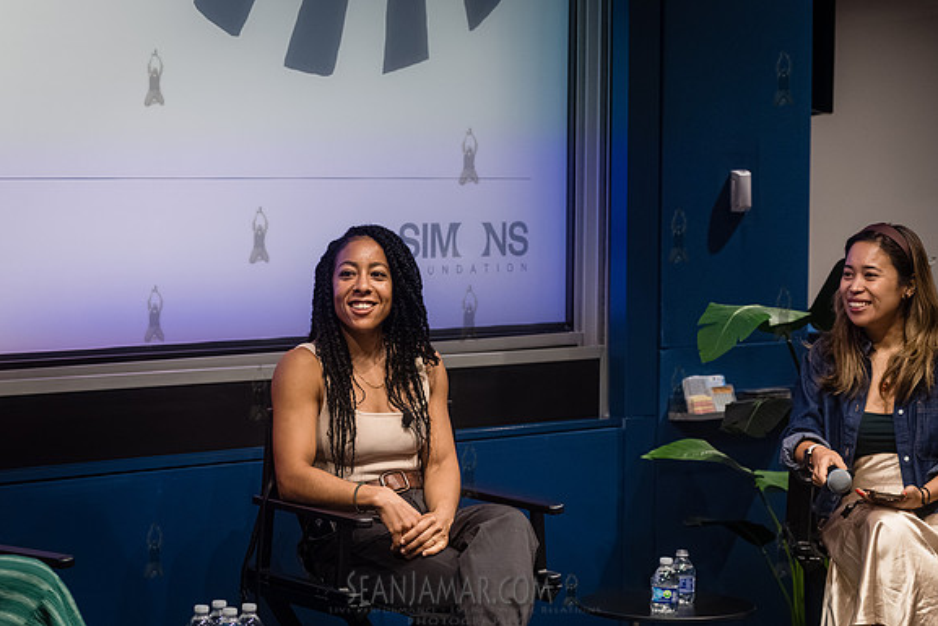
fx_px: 2502
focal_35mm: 96
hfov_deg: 21.2
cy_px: 313
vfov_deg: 14.3
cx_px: 468
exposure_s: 1/200
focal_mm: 92
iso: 4000
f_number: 4
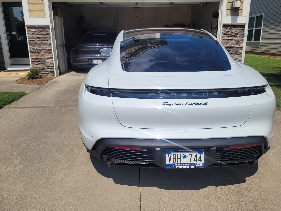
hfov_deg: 67.3
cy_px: 106
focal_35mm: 26
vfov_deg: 53.1
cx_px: 140
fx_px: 211
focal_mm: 5.4
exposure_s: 1/4679
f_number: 1.8
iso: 40
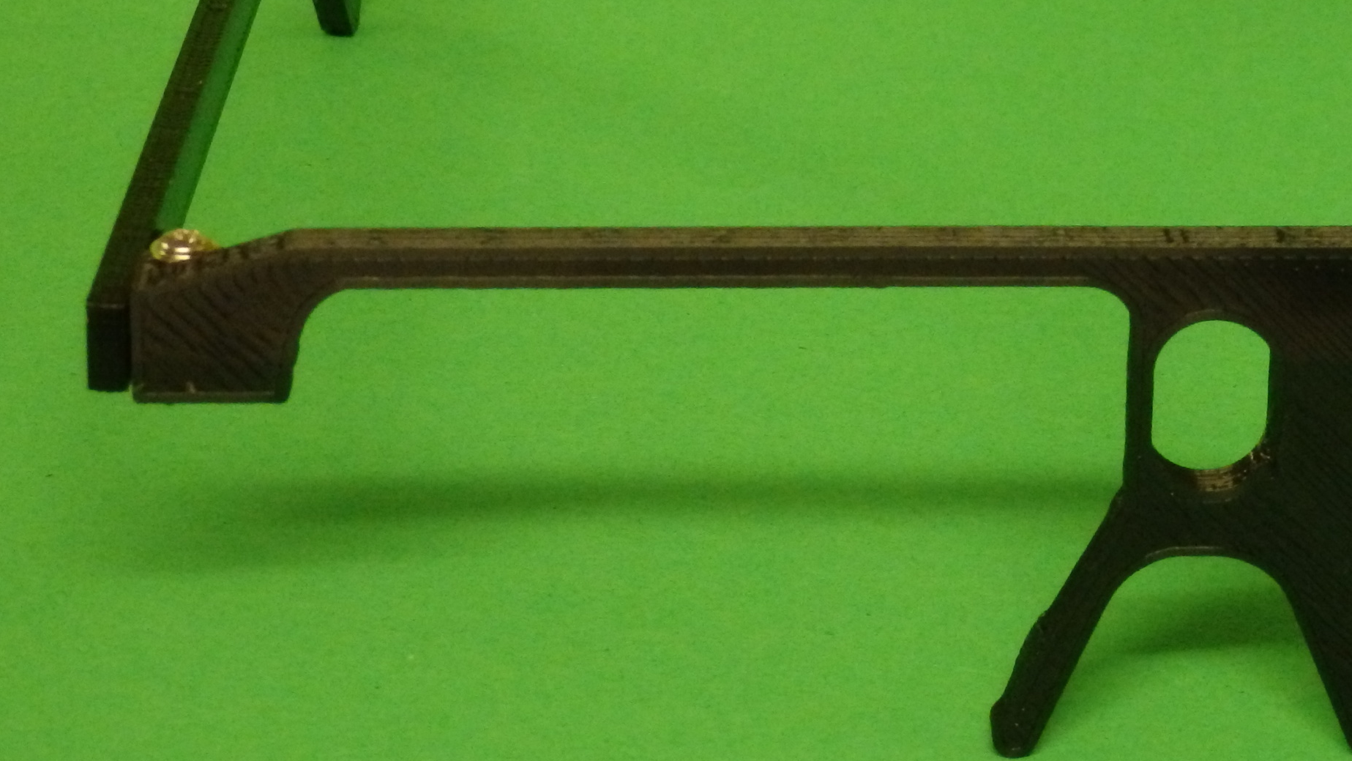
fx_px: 5413
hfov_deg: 14.1
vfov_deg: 8.0
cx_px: 1147
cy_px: 143
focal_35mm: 151
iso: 800
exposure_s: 1/30
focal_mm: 14.4
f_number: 4.6
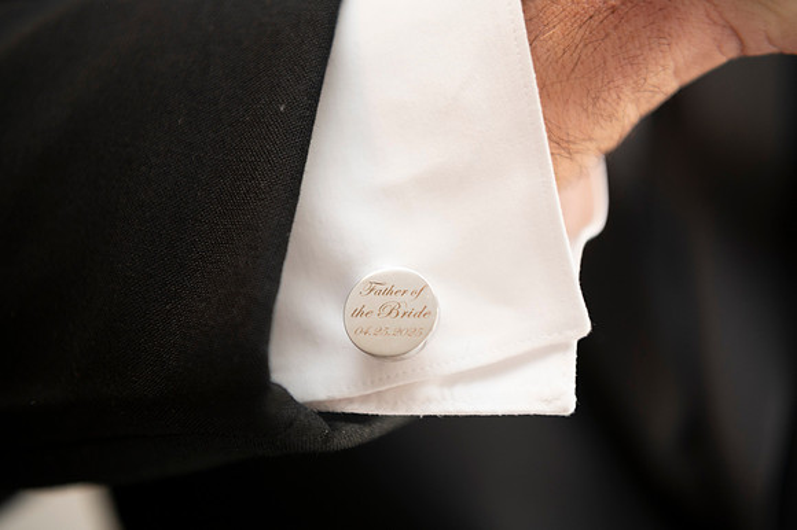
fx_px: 1106
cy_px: 265
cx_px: 398
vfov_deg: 27.0
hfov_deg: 39.6
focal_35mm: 50
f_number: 2.8
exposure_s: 1/100
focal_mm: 50
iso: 800
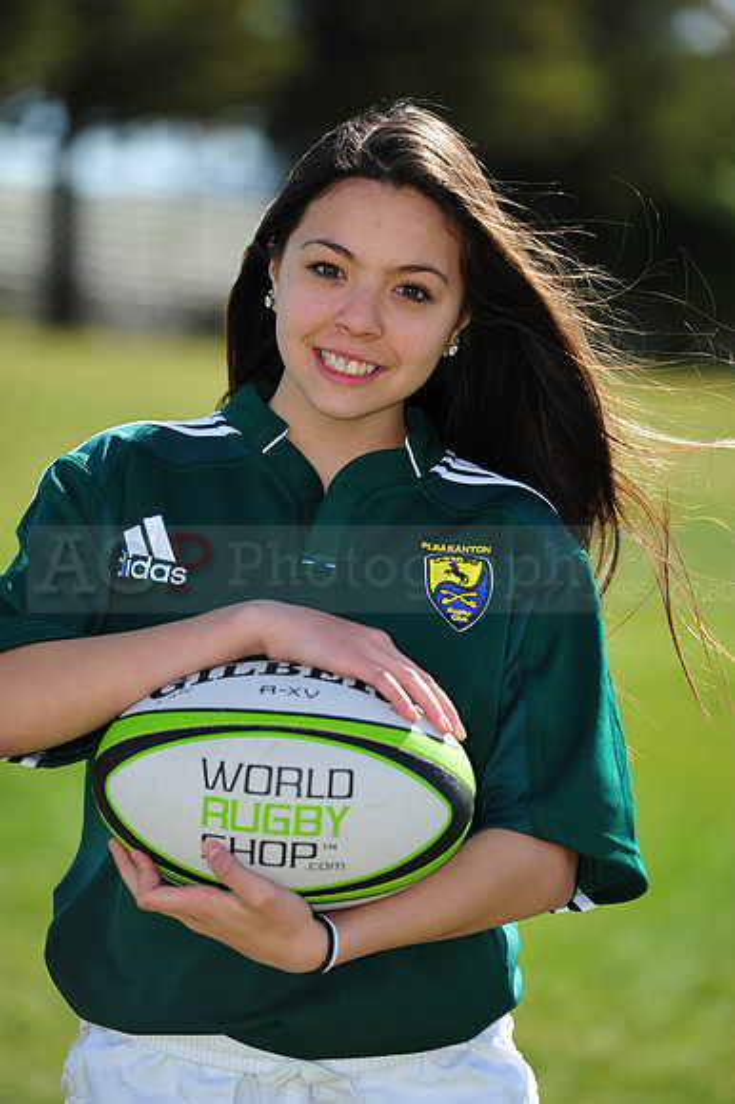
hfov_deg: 6.9
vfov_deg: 10.3
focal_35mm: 200
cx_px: 368
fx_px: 6132
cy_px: 552
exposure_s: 1/1000
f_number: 4
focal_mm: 200
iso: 200
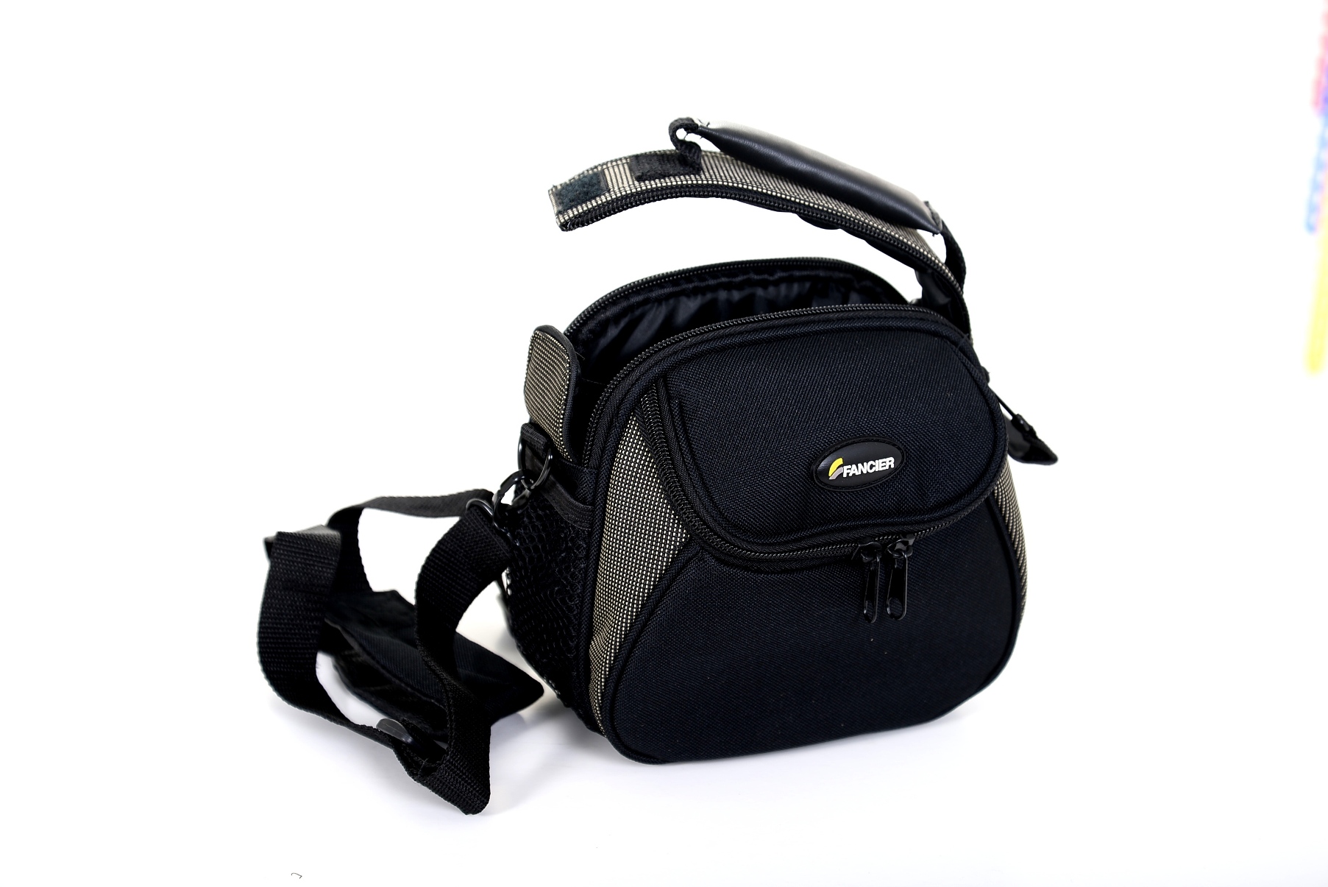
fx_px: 2583
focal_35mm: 70
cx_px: 664
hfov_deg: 28.8
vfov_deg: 19.5
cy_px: 444
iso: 100
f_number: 5.6
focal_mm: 70
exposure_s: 1/160
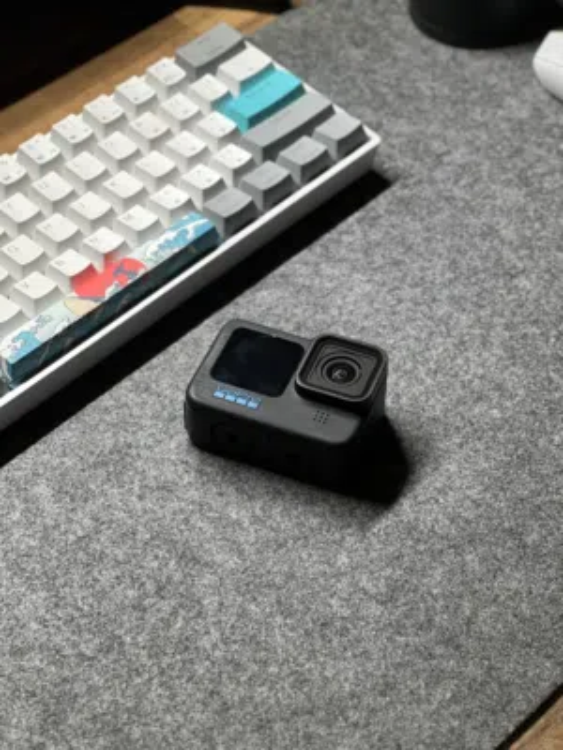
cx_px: 282
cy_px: 375
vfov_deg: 25.3
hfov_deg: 19.1
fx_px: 1670
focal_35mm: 77
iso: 160
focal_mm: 9
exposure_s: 1/33
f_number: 2.8
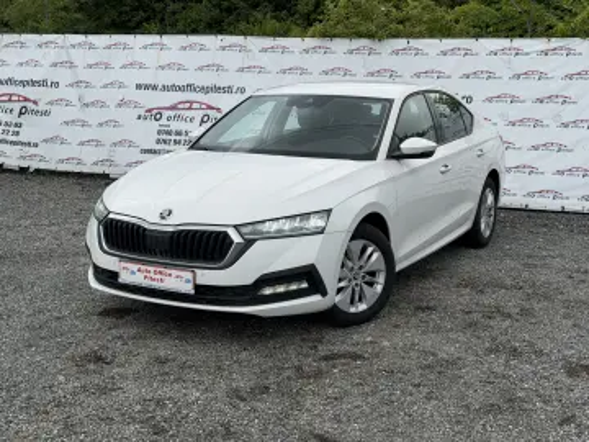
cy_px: 221
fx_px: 817
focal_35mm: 48
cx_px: 294
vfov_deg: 30.3
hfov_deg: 39.7
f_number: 1.78
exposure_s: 1/6536
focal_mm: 6.76
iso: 64
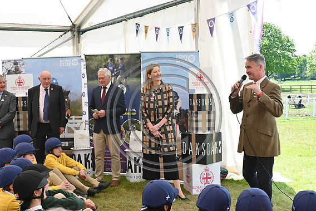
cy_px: 107
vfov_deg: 26.5
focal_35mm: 51
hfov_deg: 38.9
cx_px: 158
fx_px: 448
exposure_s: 1/320
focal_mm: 50
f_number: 8
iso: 800
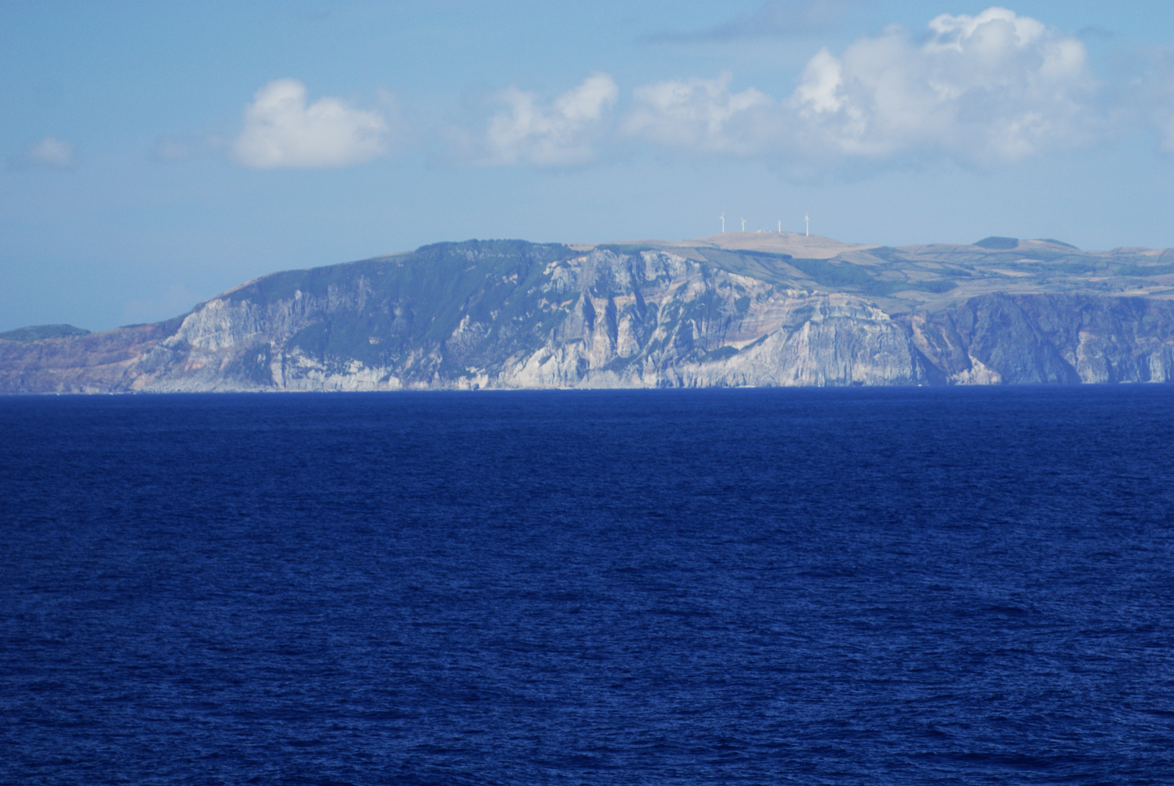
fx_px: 6612
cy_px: 393
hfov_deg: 10.1
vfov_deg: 6.8
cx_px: 587
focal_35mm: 202
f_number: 5.6
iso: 100
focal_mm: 135
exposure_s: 1/250
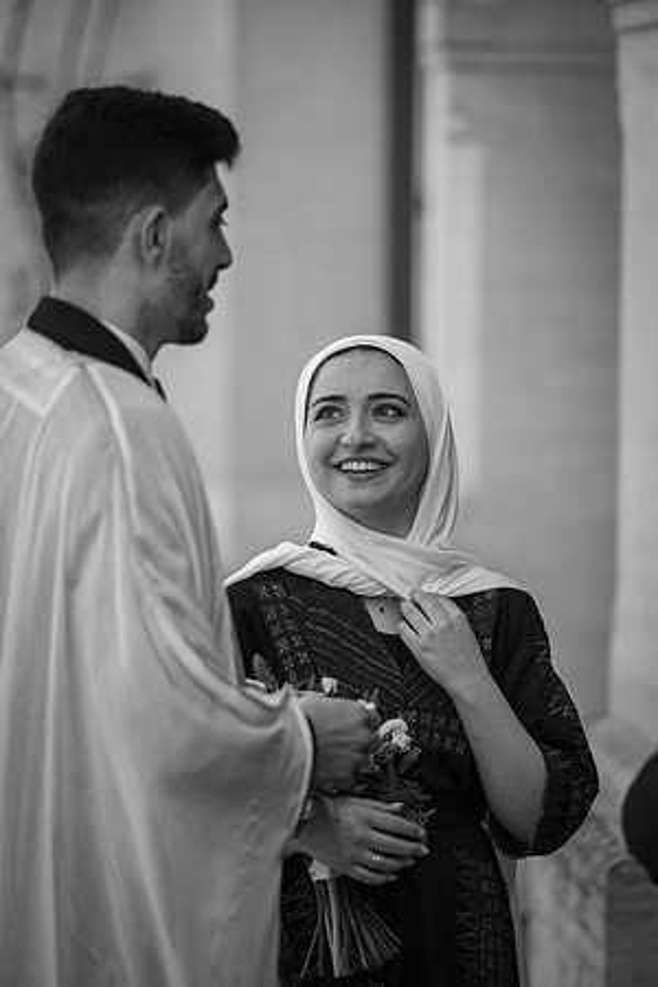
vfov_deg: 11.1
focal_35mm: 185
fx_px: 5072
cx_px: 329
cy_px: 494
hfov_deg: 7.4
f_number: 2.8
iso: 100
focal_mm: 185
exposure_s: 1/800
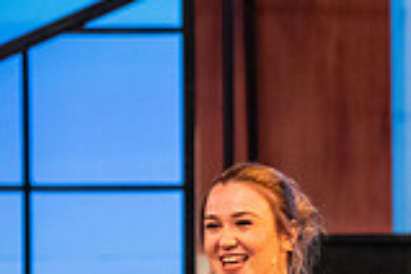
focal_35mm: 437
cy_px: 412
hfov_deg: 4.7
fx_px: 4989
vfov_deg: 3.1
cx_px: 664
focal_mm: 120
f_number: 3.5
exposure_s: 1/200
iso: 2500
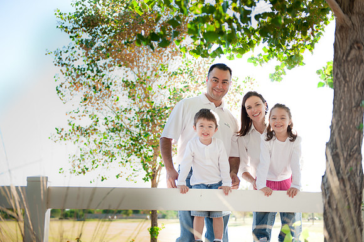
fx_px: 525
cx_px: 182
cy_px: 121
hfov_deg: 38.2
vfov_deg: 26.0
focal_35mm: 52
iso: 200
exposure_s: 1/640
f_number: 2.8
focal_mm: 52
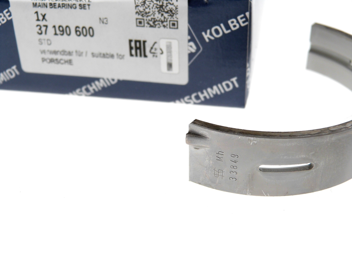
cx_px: 176
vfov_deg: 29.1
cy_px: 132
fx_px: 508
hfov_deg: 38.2
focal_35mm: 50
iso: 100
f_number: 3.2
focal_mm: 9
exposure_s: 1/100
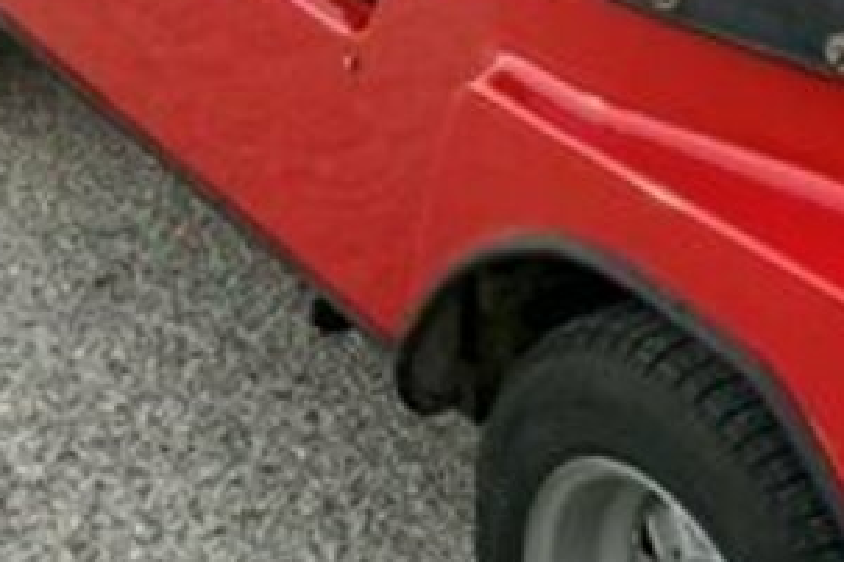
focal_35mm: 107
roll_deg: -1.5
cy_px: 8
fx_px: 2508
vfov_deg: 12.7
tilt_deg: -23.9
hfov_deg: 18.0
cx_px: 1050
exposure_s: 1/50
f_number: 1.8
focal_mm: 4.25
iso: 80
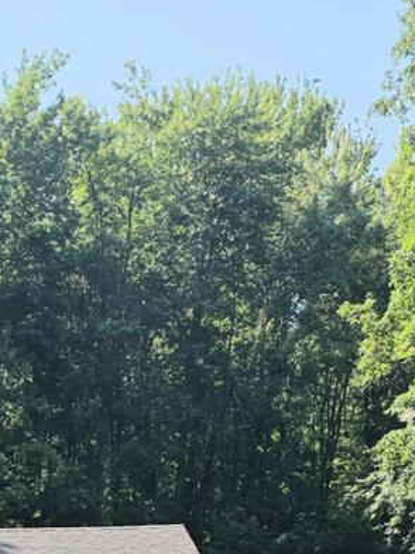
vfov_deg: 19.9
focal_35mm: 88
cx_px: -143
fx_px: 1407
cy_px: 779
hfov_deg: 15.8
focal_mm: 6.3
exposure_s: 1/3333
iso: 80
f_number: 1.7
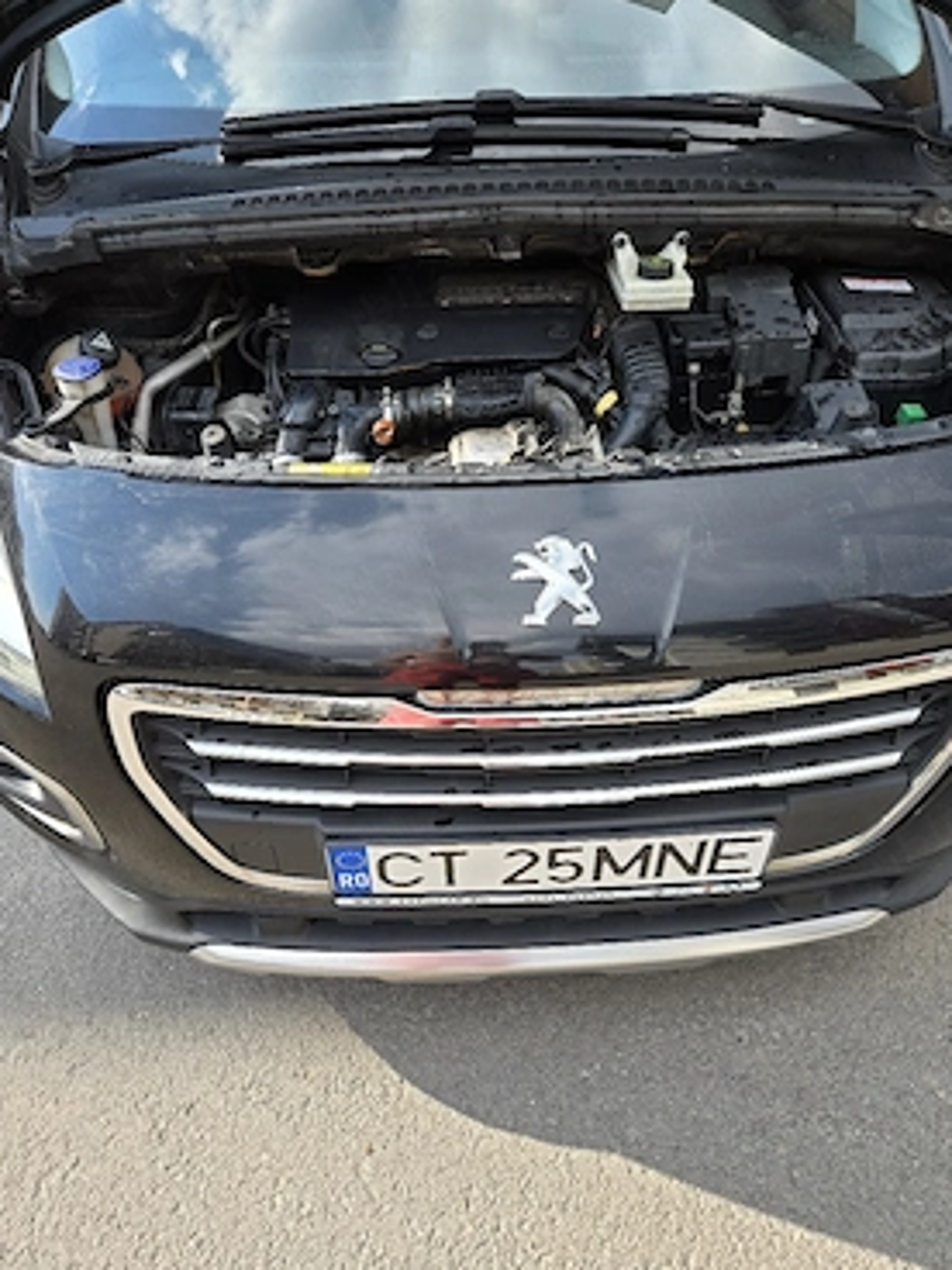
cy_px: 594
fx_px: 917
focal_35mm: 25
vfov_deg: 69.3
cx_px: 486
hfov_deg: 54.9
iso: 80
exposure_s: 1/1250
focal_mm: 5.4
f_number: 1.8
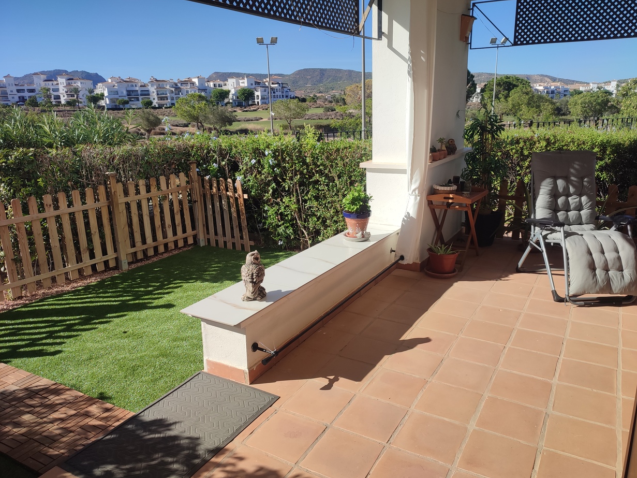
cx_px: 331
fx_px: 478
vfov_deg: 53.1
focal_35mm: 26
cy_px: 242
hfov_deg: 67.3
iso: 50
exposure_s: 1/901
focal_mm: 6.04
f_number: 1.9
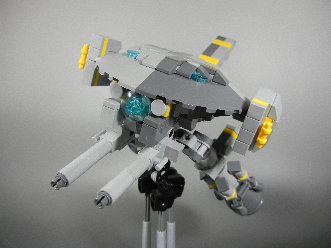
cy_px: 124
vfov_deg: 46.8
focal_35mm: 30
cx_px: 166
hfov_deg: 60.0
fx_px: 287
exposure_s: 1/56
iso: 400
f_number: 3.5
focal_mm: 5.4
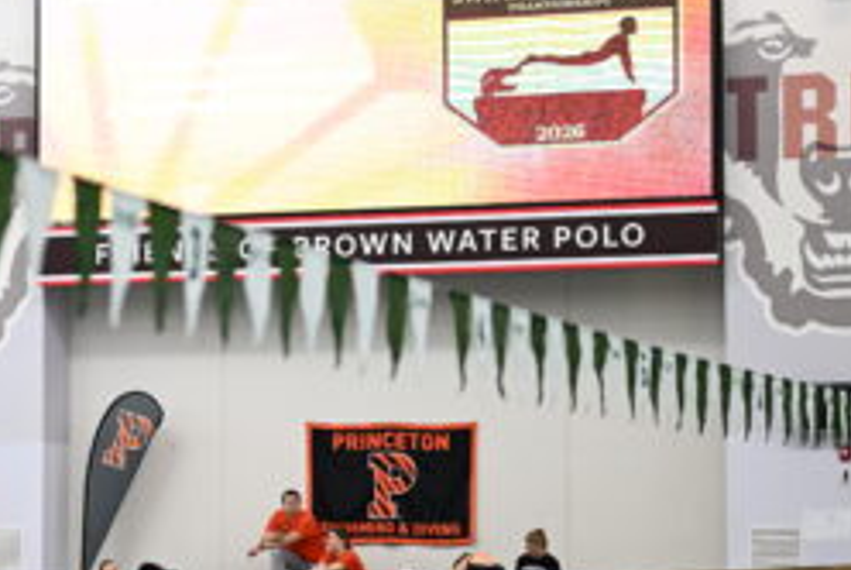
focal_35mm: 129
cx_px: 120
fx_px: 3053
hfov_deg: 15.7
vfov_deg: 10.7
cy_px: 355
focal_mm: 50
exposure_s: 1/2500
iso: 800
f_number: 1.2
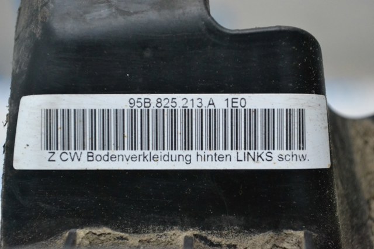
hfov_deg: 24.6
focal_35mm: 82
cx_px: 187
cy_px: 124
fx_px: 857
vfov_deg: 16.5
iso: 3200
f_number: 5.6
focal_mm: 55
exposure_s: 1/320
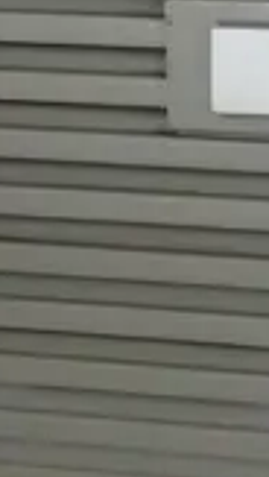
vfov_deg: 9.8
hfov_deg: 5.3
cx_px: 792
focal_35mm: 219
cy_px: 159
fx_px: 2770
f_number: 3.6
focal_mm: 16
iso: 1600
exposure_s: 1/60
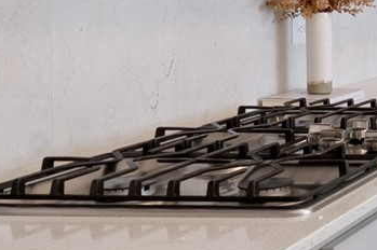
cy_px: -25
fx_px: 847
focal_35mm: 81
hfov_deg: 18.2
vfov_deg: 16.3
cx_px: 727
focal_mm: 13
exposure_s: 1/15
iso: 500
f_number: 9
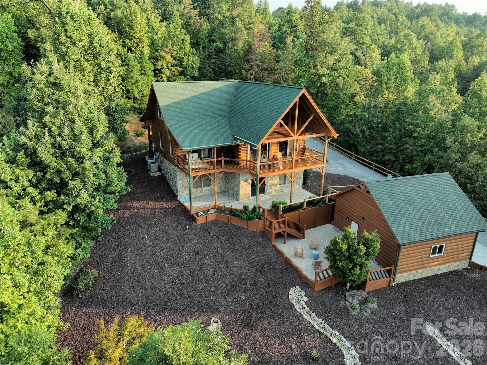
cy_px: 182
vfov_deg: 56.8
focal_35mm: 24
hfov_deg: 71.6
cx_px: 244
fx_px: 337
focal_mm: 12.29
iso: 410
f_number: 2.8
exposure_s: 1/400
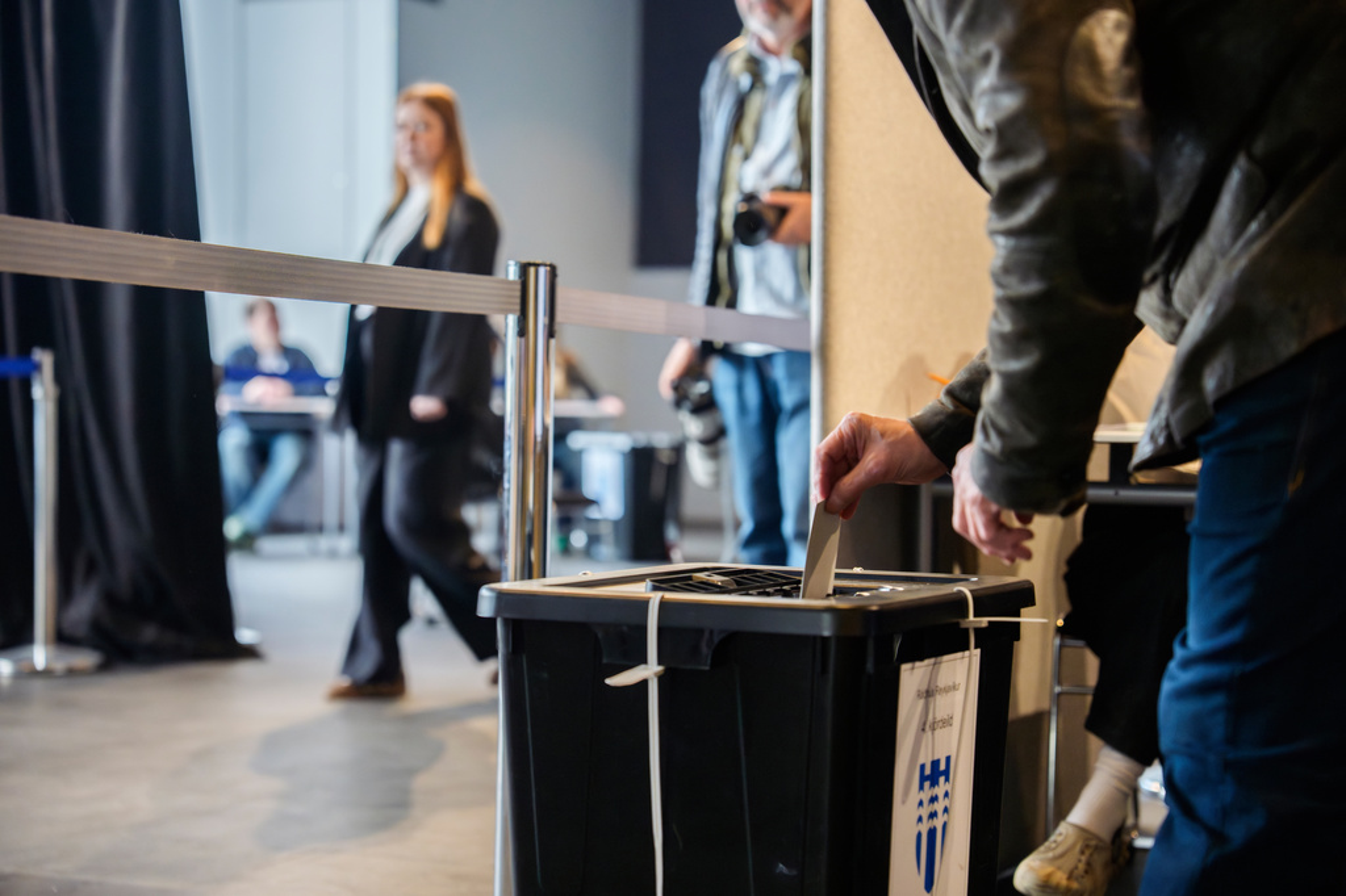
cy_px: 448
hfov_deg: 28.9
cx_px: 673
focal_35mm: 70
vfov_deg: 19.4
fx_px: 2616
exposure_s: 1/320
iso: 1250
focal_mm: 70
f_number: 2.8
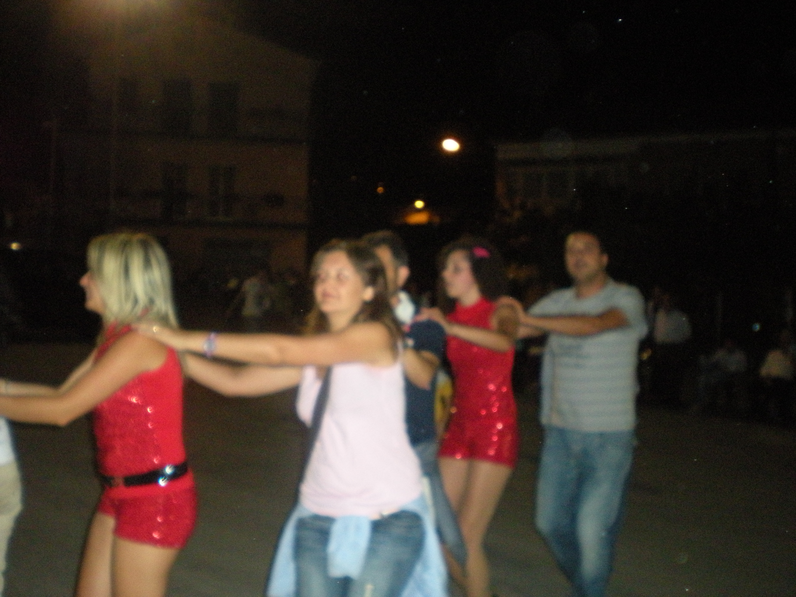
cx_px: 398
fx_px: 874
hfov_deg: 49.0
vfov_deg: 37.7
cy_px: 298
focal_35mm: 38
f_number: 3.1
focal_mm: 6.3
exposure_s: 1/60
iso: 531
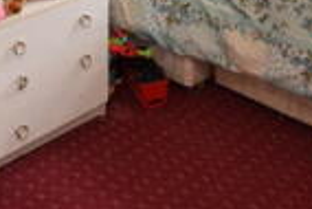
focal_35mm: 69
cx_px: 78
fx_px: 599
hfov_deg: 28.8
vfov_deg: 17.5
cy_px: -116
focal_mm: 10
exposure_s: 1/100
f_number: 5
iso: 800
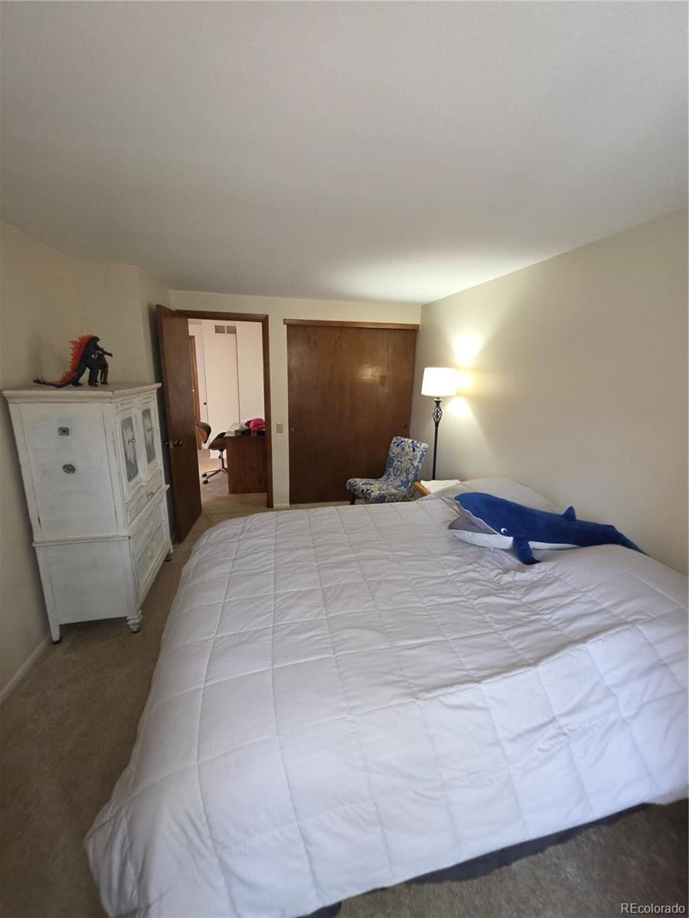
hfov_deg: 89.9
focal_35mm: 13
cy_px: 459
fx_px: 345
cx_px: 344
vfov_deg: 106.2
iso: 200
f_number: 1.9
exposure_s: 1/60
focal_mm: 2.2
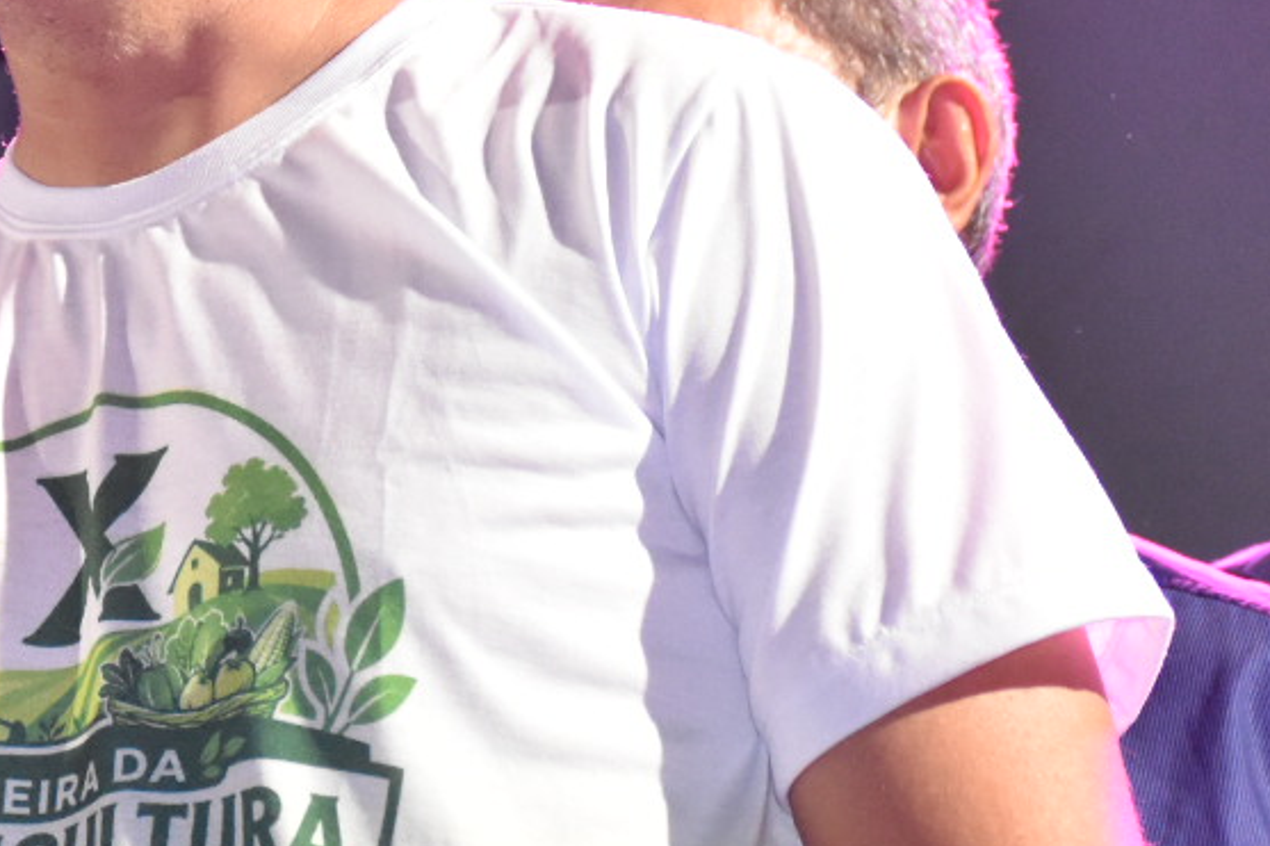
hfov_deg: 9.0
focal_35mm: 227
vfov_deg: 6.0
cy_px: 121
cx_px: 141
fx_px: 8005
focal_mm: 52
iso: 3200
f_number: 5.6
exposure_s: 1/100
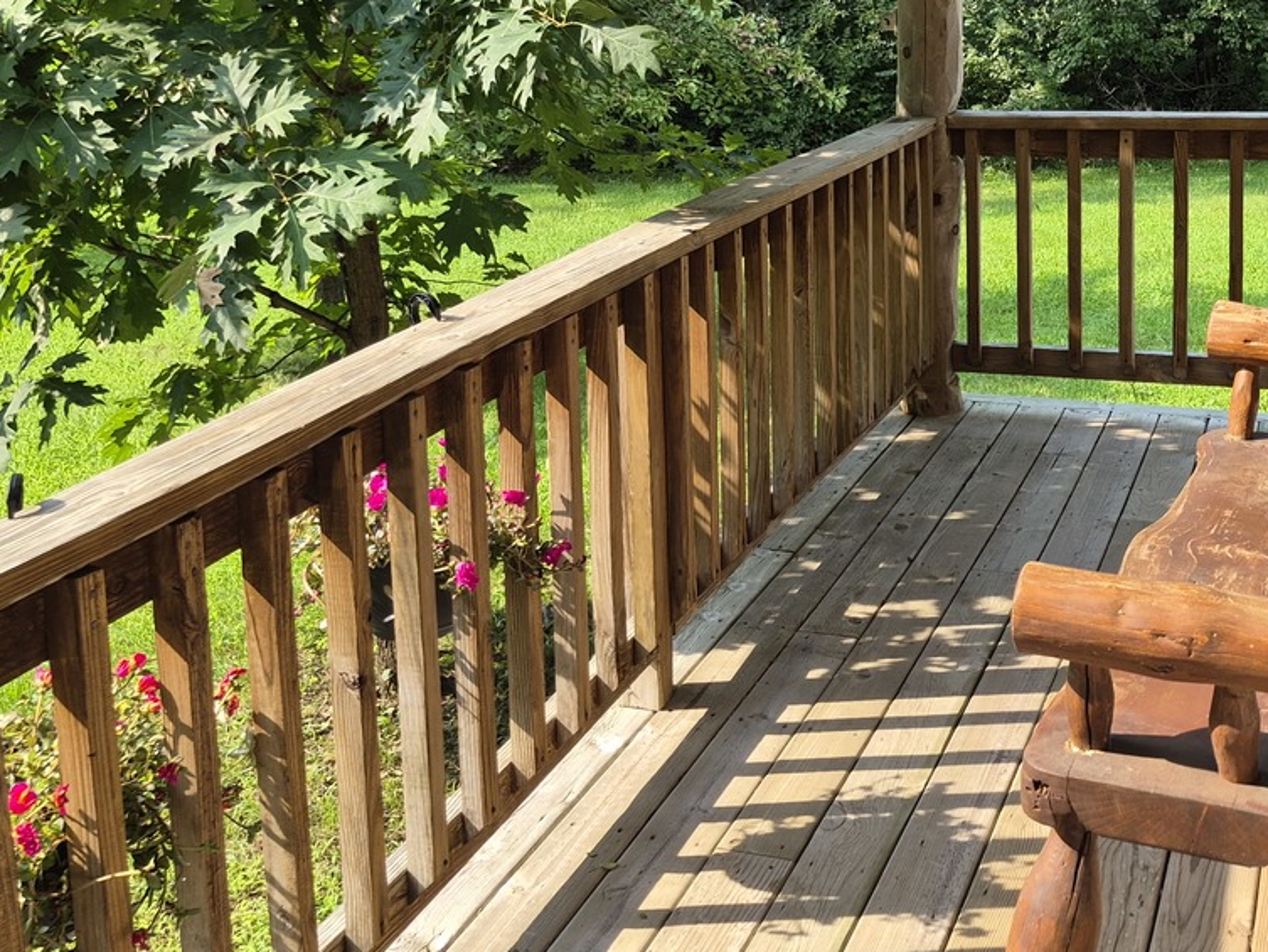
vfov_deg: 31.9
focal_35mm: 44
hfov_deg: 42.4
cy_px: 167
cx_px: 842
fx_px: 1612
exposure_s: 1/956
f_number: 1.8
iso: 80
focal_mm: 5.4
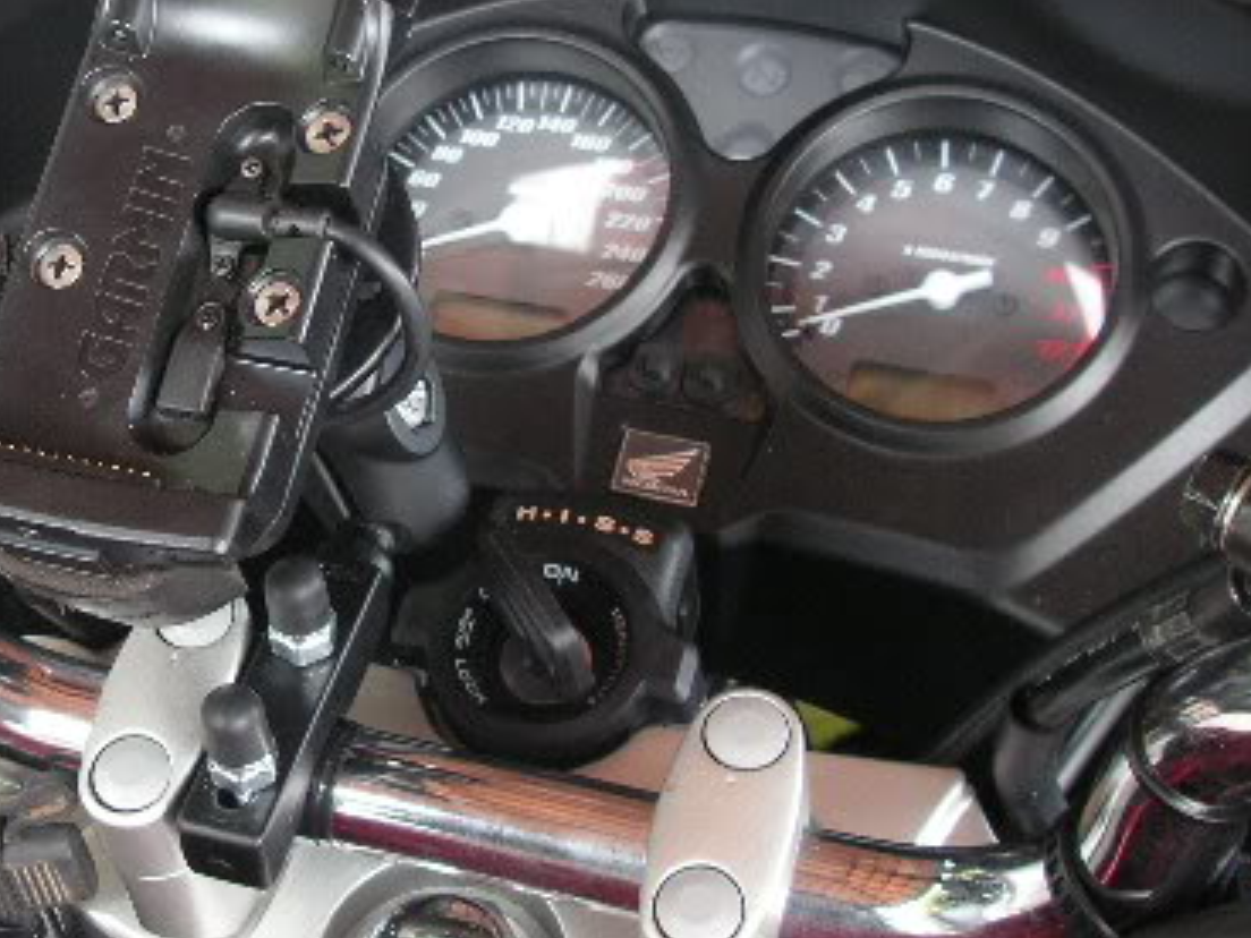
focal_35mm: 66
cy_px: 316
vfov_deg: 22.2
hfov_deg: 28.7
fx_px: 2385
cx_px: 248
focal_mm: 6.3
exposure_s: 1/20
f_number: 3.3
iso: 100
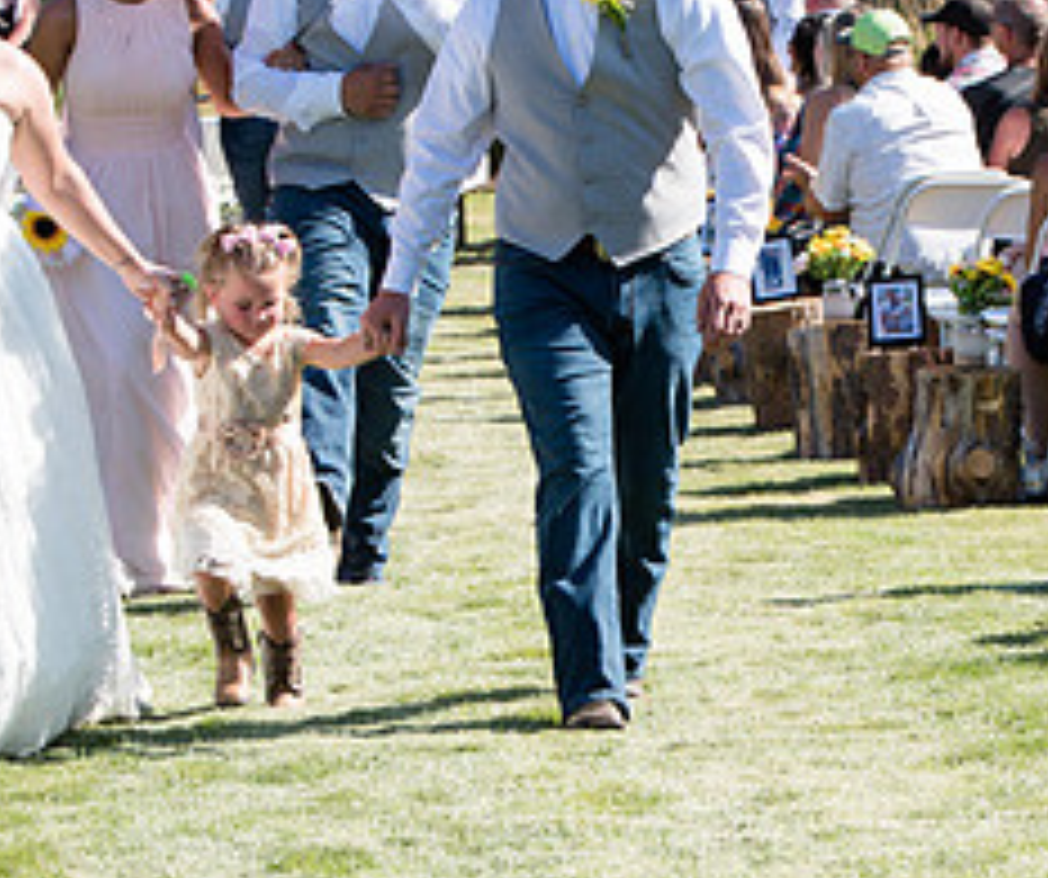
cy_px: 482
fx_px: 7959
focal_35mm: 252
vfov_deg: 6.3
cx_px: 662
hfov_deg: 7.5
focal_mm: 70
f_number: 6.3
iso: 125
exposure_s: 1/400
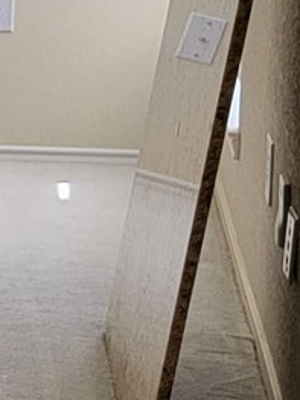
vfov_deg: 10.5
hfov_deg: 7.1
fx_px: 2163
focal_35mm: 187
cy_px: 82
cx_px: -617
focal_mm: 6.7
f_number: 1.8
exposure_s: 1/120
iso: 40
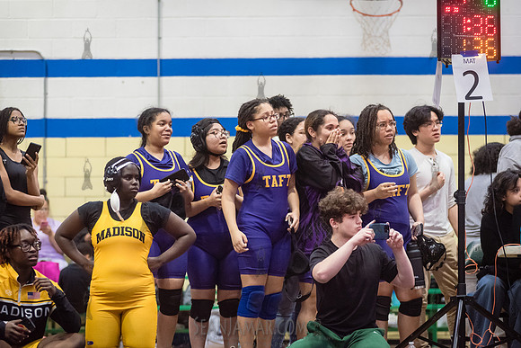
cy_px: 174
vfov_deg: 10.1
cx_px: 260
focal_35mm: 136
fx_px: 1976
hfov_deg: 15.0
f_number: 3.5
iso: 8000
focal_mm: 125
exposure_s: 1/400
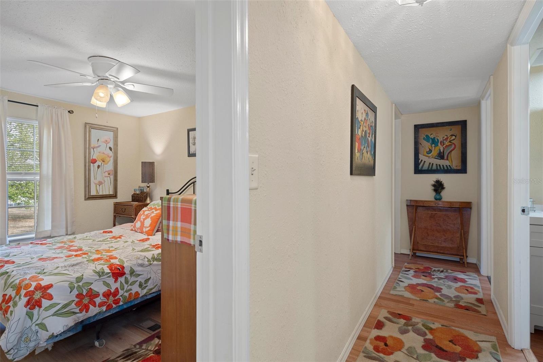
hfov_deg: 90.0
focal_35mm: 18
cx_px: 272
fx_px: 271
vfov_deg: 67.4
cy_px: 181
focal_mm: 18
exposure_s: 1/1.67
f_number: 8
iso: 400
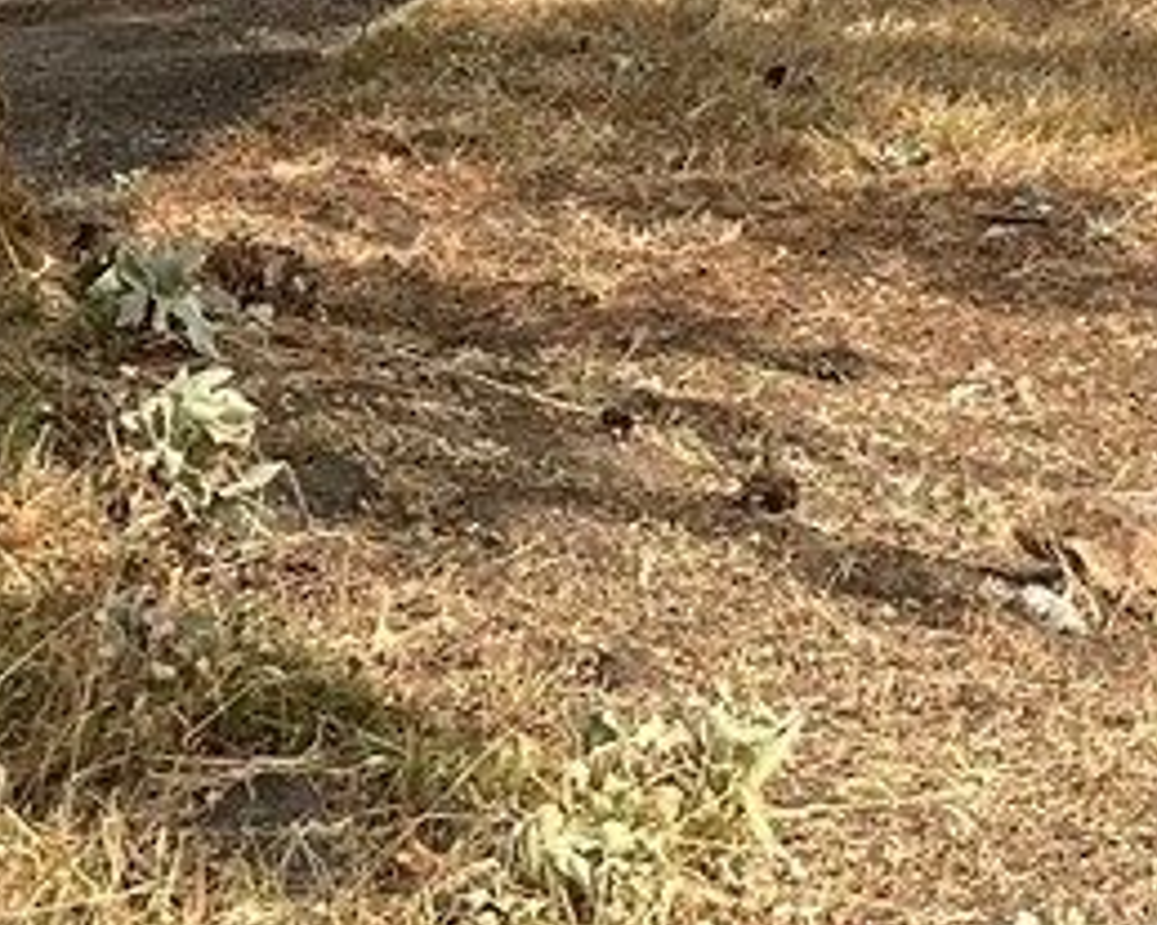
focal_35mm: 157
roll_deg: +1.6
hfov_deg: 11.9
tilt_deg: -2.0
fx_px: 5374
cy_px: -349
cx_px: 1590
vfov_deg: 9.6
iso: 50
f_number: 1.5
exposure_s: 1/2299
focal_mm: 5.7
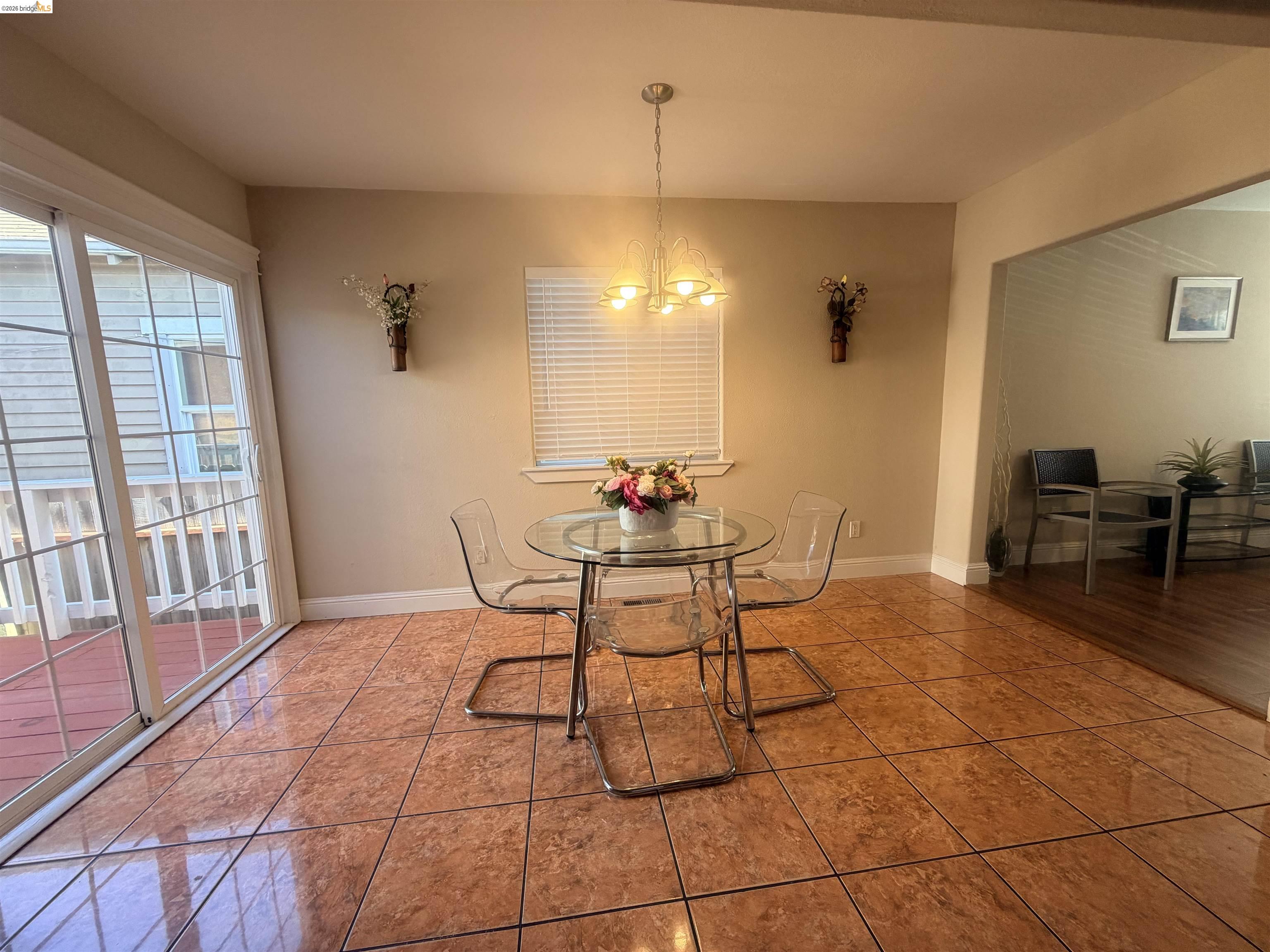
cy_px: 476
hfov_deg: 102.1
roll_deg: +2.3
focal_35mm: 14
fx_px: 514
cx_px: 635
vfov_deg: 85.7
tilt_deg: -7.7
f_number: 2.2
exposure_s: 1/120
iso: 125
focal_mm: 2.22
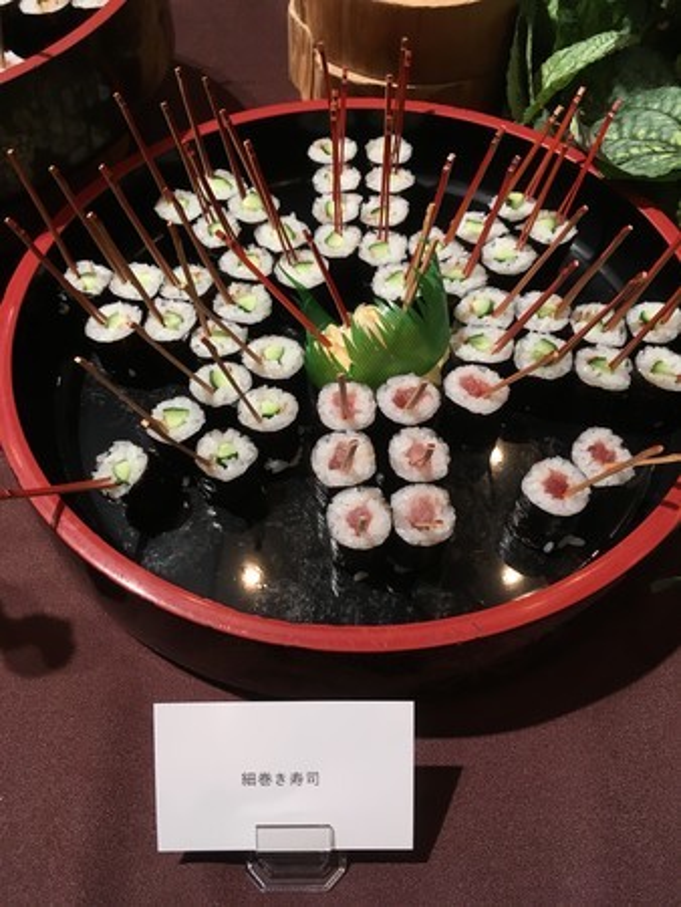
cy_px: 454
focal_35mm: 29
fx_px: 760
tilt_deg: -55.6
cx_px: 340
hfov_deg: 48.3
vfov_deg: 61.6
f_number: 2.2
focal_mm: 4.15
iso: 32
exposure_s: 1/30
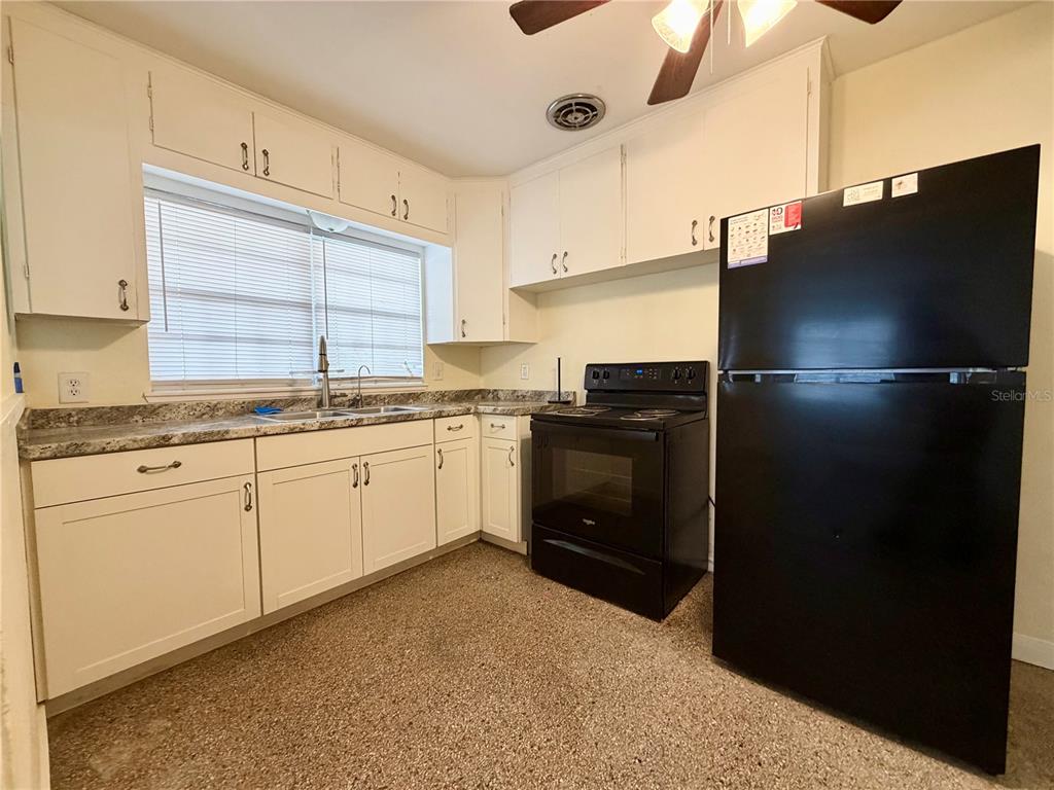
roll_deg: +2.8
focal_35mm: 14
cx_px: 527
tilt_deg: -3.7
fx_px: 426
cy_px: 395
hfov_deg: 102.1
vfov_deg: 85.7
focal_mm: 2.22
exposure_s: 1/60
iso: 250
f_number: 2.2
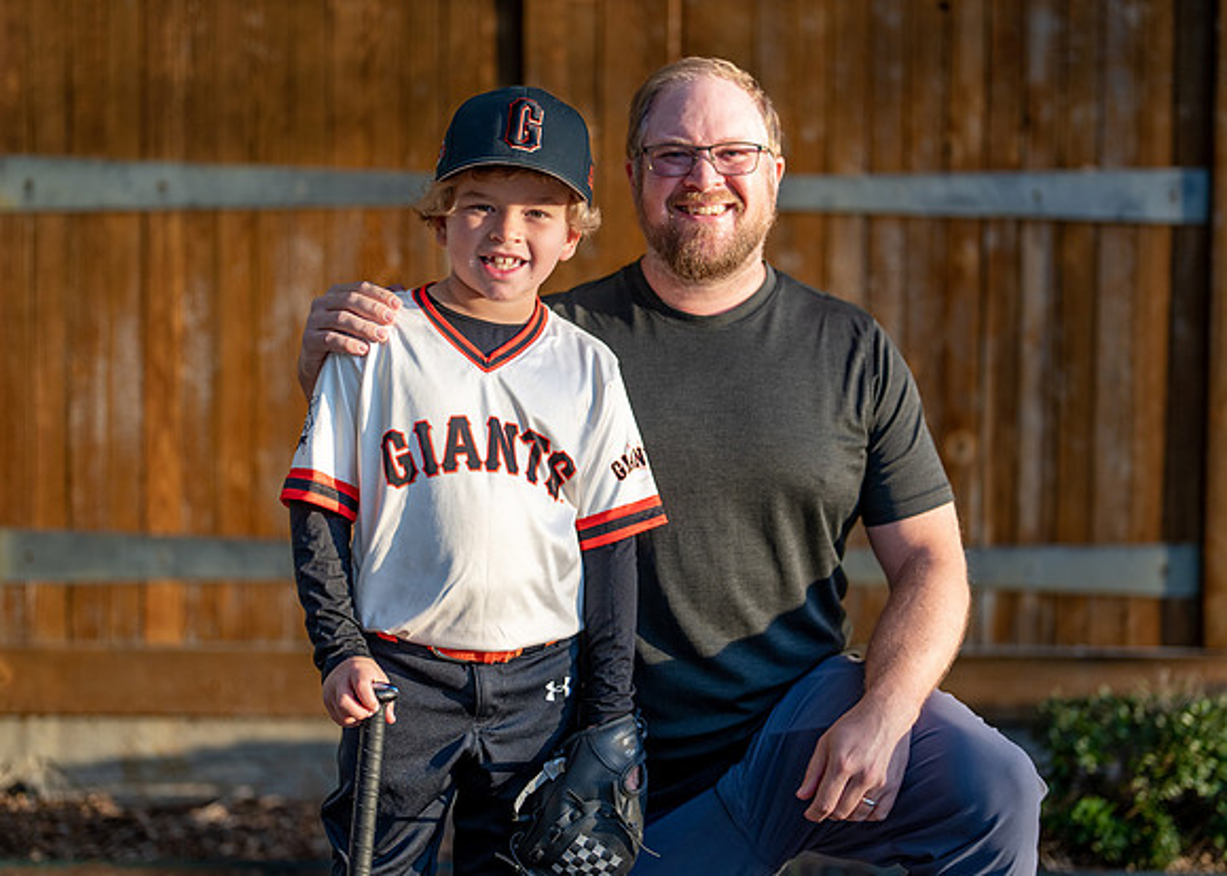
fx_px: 2214
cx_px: 640
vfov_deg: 22.4
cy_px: 419
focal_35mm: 64
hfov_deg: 31.0
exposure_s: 1/2000
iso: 100
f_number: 1.2
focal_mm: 50
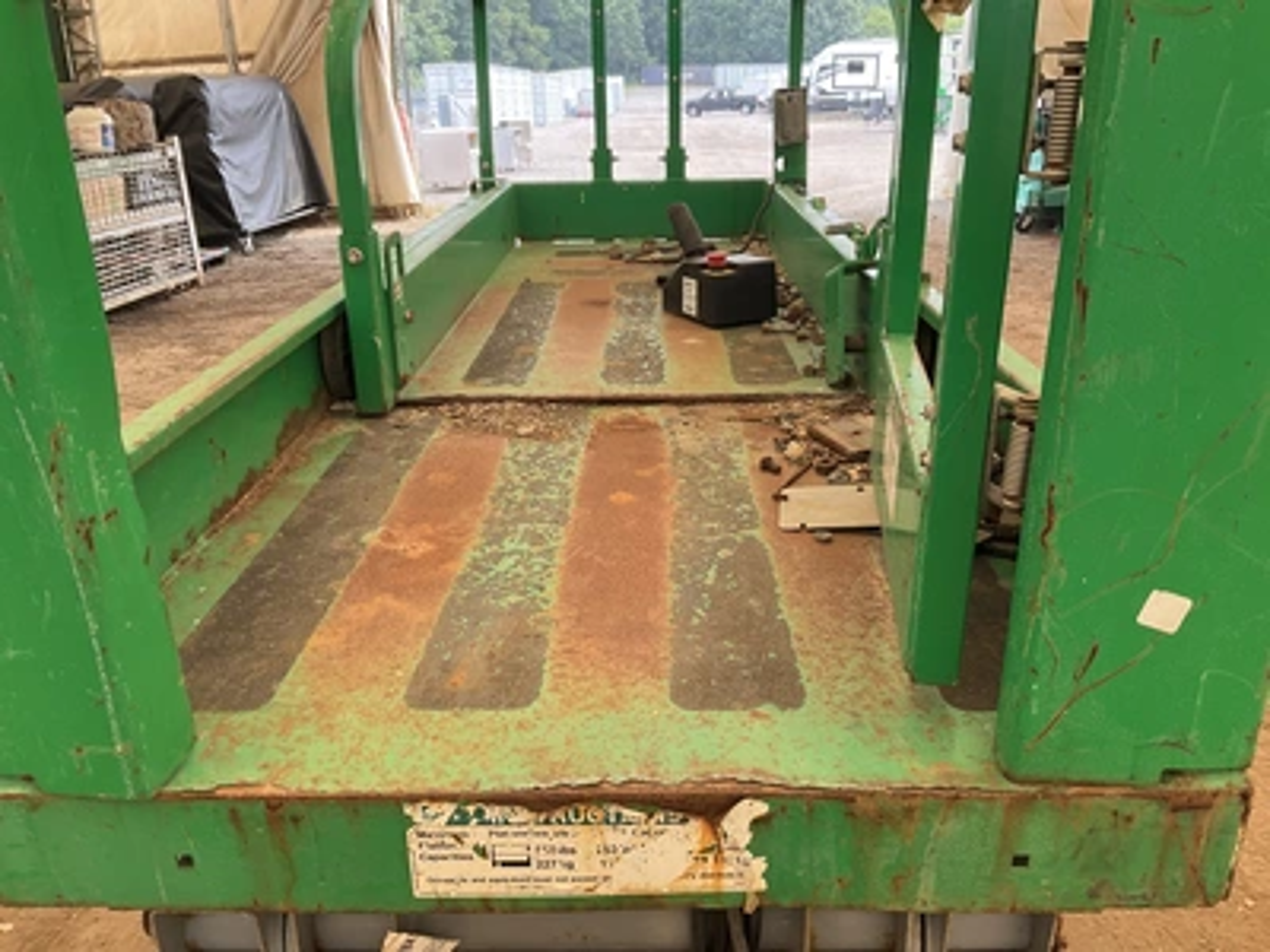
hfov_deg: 61.7
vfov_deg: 48.2
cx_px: 635
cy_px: 476
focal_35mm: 29
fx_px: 1064
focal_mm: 3
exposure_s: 1/129
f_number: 1.8
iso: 32
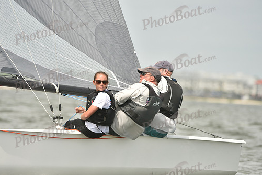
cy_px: 99
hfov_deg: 4.5
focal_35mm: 463
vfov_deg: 3.0
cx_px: 116
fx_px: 3369
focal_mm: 400
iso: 320
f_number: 6.3
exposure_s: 1/1250
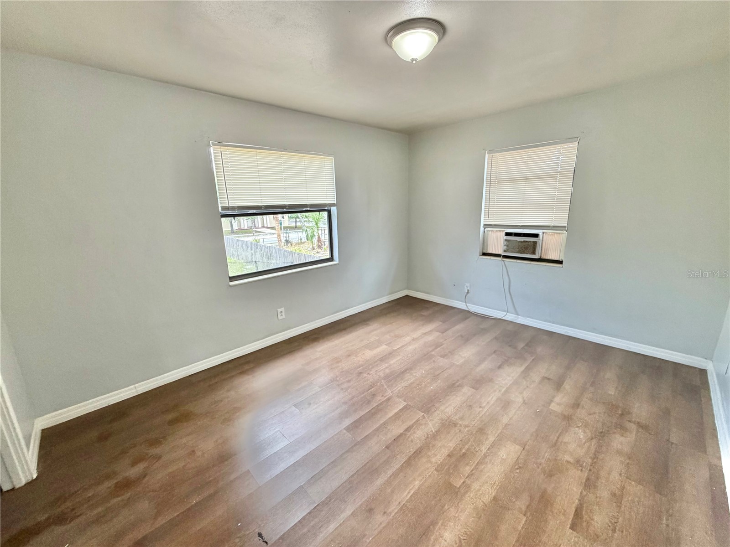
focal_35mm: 14
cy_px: 274
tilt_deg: -12.7
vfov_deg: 85.7
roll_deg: +1.4
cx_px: 365
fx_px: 295
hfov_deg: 102.1
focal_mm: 2.22
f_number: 2.2
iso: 250
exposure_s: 1/60
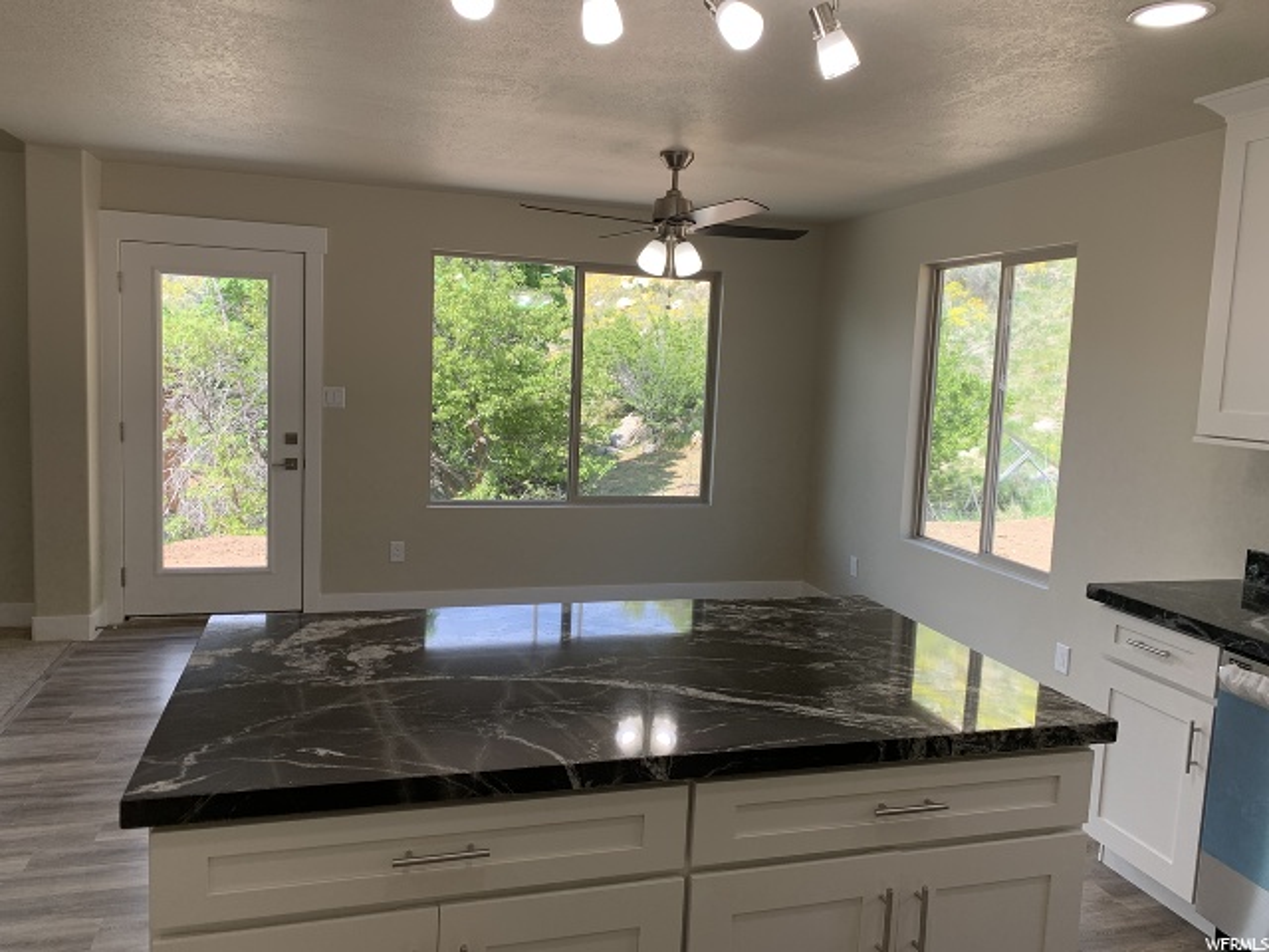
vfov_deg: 53.1
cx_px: 634
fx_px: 953
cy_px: 476
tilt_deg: -7.1
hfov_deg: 67.3
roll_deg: -2.6
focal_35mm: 26
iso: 25
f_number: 1.8
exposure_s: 1/169
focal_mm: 4.25
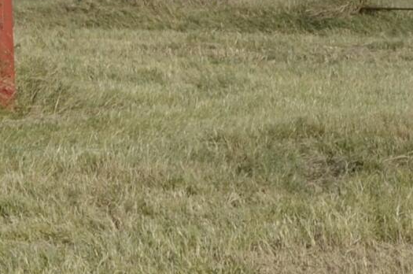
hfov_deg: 10.8
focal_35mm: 163
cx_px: -559
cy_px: -133
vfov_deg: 8.2
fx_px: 1865
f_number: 9
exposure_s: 1/320
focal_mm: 19
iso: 100
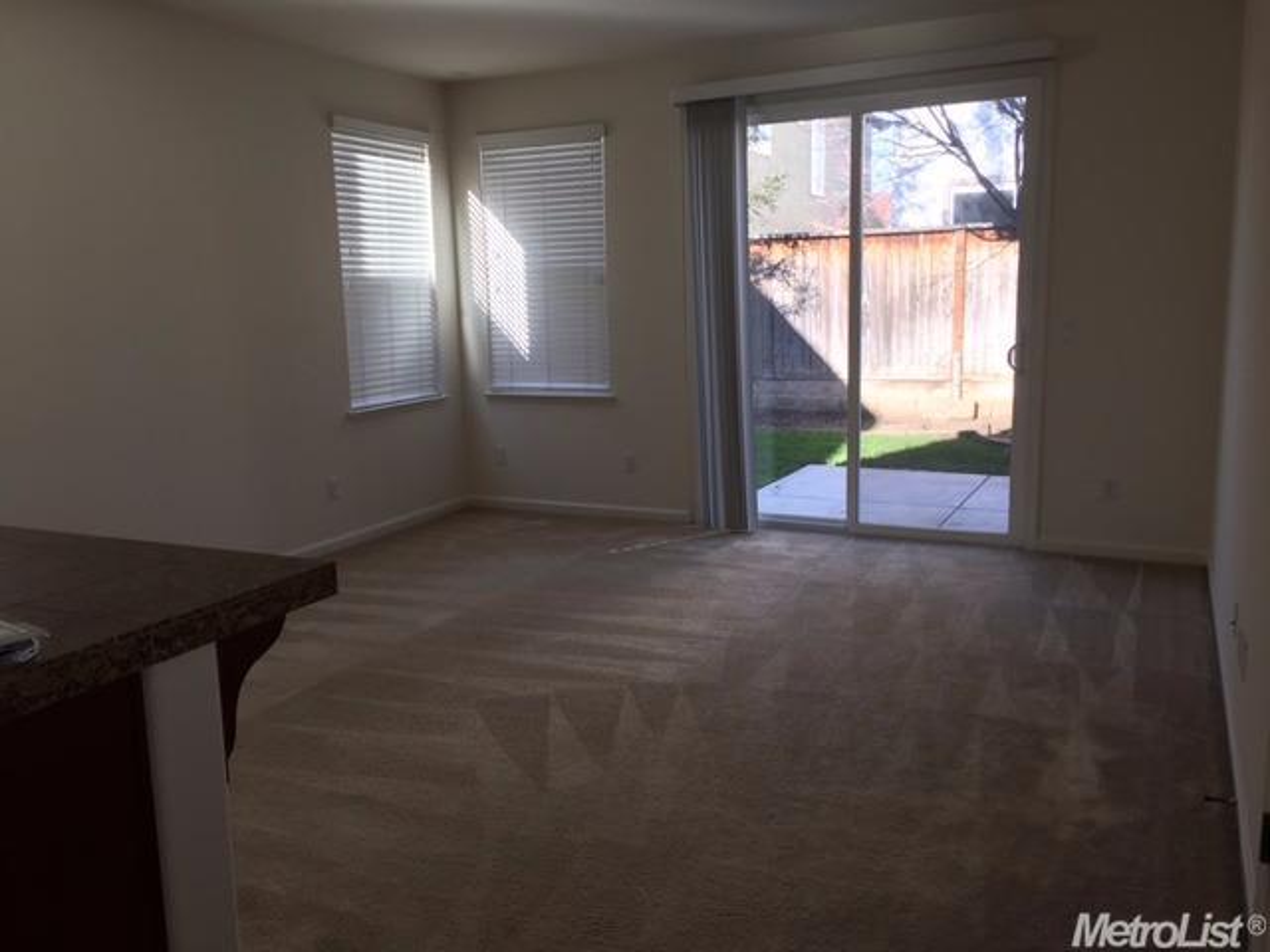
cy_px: 476
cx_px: 635
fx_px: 1064
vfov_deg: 48.2
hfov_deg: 61.7
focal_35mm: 29
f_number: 2.2
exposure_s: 1/120
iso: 40
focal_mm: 4.15
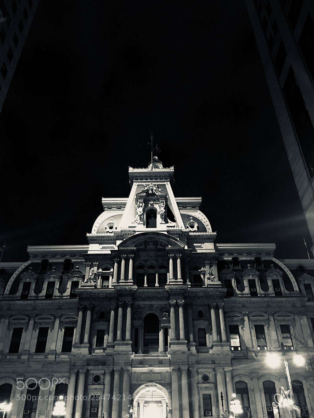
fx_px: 351
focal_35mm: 29
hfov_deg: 48.2
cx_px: 157
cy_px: 209
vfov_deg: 61.7
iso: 100
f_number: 2.2
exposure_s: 1/4
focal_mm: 4.15
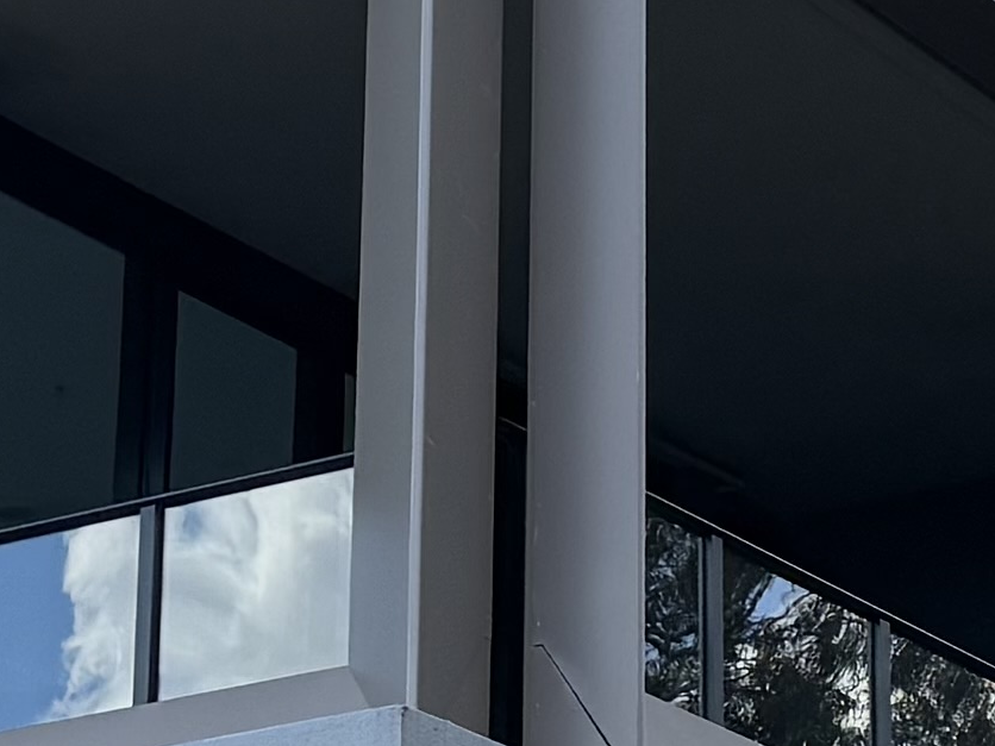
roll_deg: +0.4
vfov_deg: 9.1
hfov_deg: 12.0
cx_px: 707
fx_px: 4714
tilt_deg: +20.0
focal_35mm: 164
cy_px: 376
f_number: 1.78
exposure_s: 1/2907
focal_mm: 6.76
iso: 100
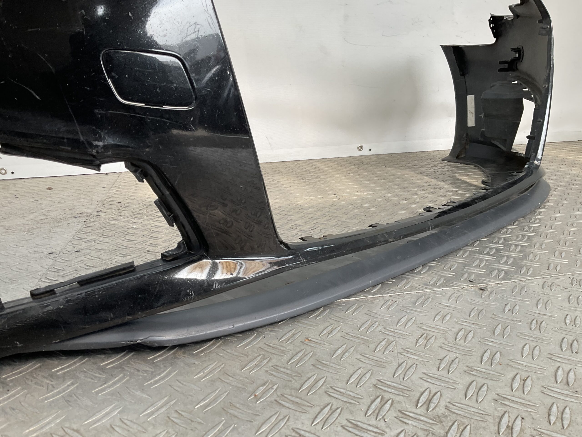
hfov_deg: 61.7
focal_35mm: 29
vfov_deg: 48.2
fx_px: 488
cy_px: 218
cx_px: 291
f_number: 1.8
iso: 16
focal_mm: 3
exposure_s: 1/171
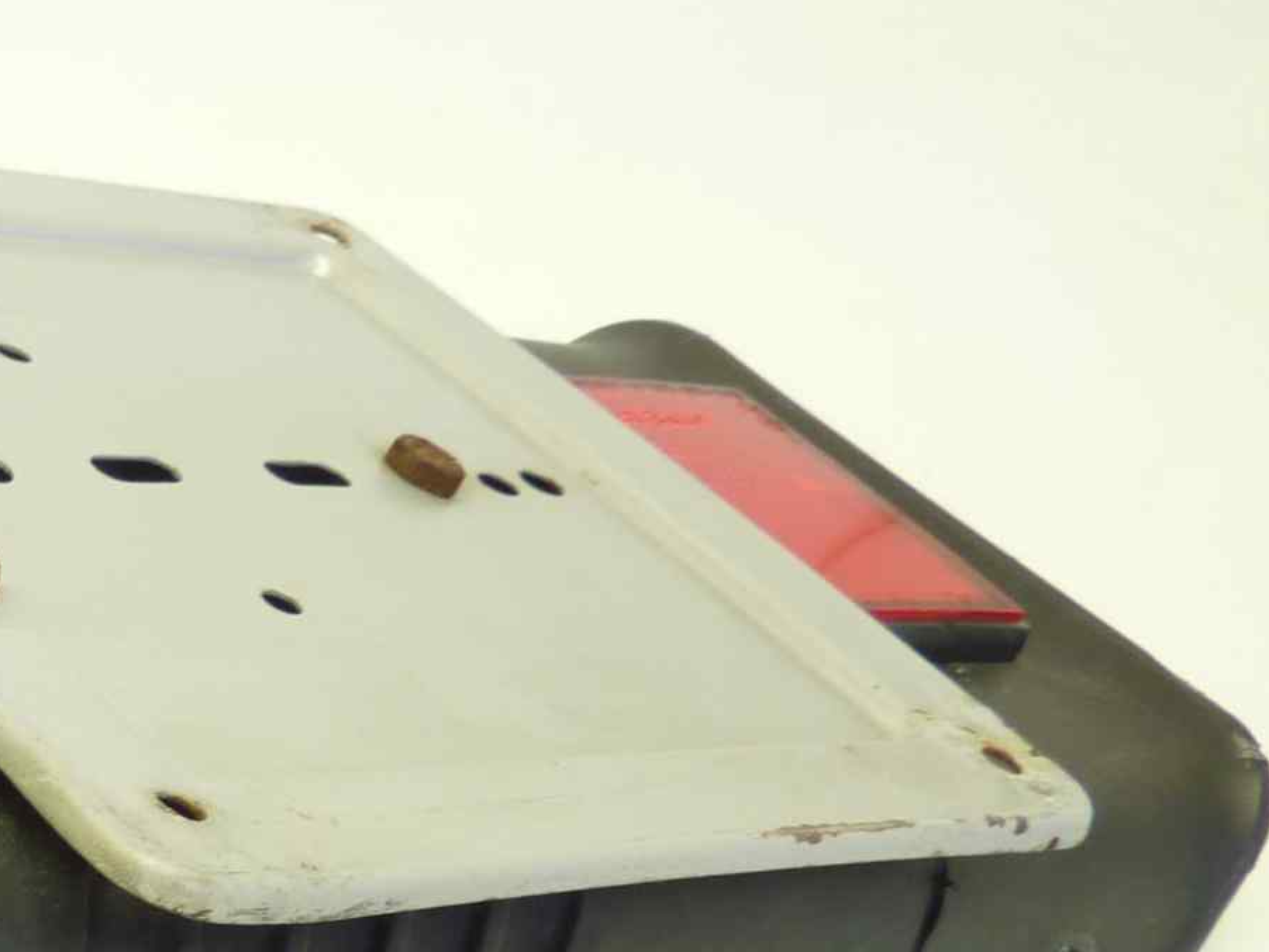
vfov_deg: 19.4
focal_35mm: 71
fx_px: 2603
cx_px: -301
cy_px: 1166
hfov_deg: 24.5
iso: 80
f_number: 3.3
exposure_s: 1/15
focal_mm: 4.1
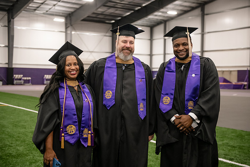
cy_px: 84
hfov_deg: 39.6
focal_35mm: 50
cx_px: 125
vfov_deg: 27.0
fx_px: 347
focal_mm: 50
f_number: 3.2
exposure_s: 1/160
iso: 2000
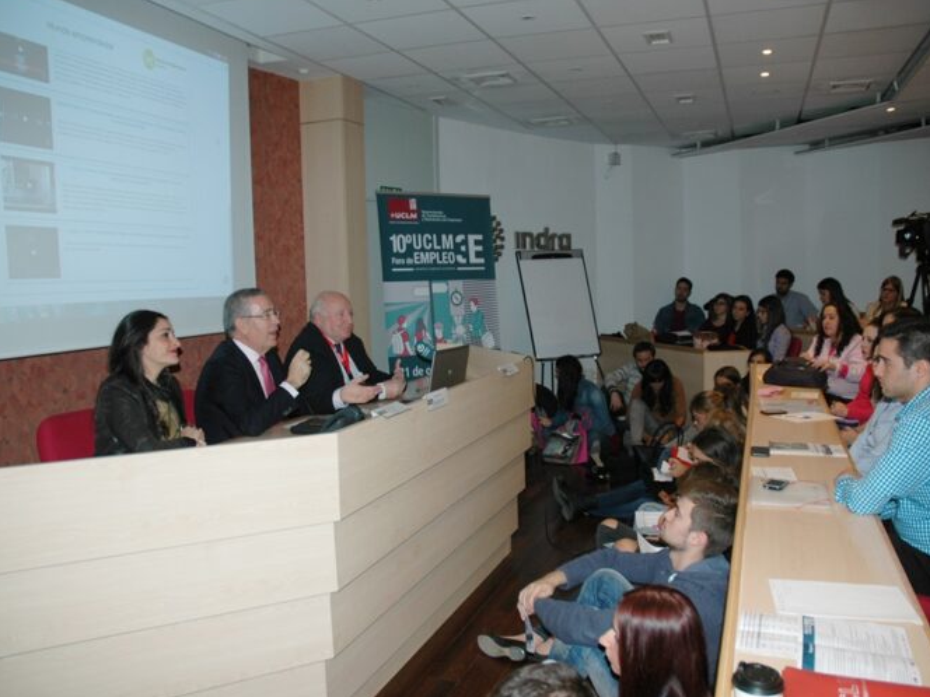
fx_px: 806
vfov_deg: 46.8
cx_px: 466
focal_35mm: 30
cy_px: 345
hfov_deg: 60.0
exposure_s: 1/60
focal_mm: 18
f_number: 3.5
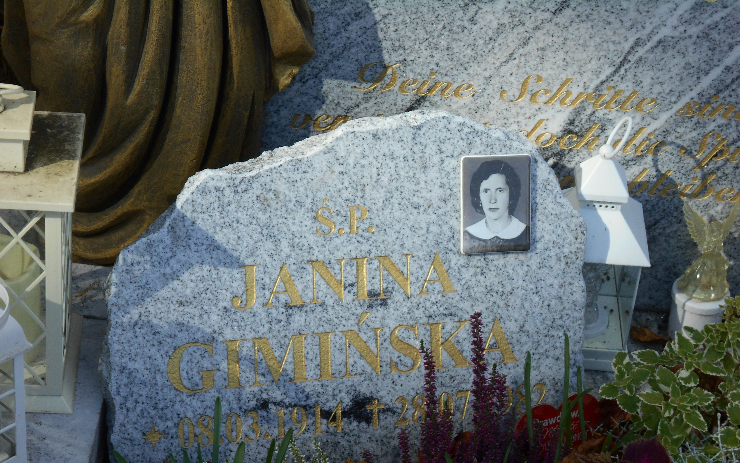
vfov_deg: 13.6
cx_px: 353
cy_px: 289
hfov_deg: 21.6
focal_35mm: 96
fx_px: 1936
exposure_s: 1/200
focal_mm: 15.4
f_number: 6.3
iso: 80
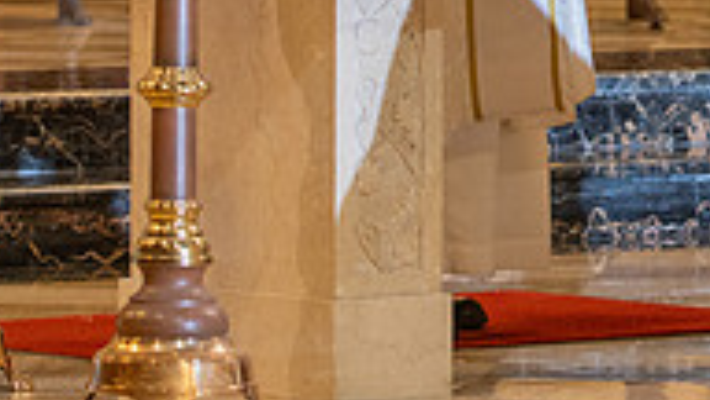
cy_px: -365
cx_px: 760
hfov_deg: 5.6
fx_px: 7267
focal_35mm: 386
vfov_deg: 3.1
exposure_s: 1/100
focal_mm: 102
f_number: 2.8
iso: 1000
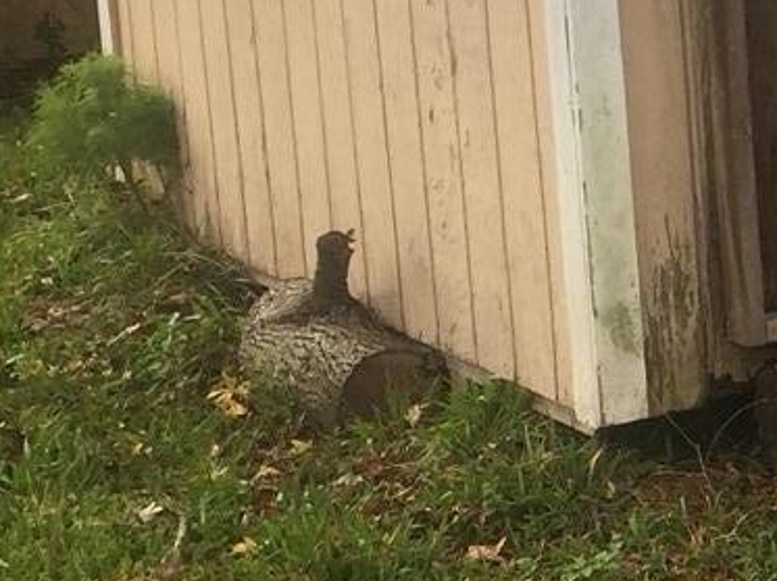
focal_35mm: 127
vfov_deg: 11.5
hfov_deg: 13.7
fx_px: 2848
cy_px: -31
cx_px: 1431
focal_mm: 4.15
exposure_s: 1/395
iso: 32
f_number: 2.2
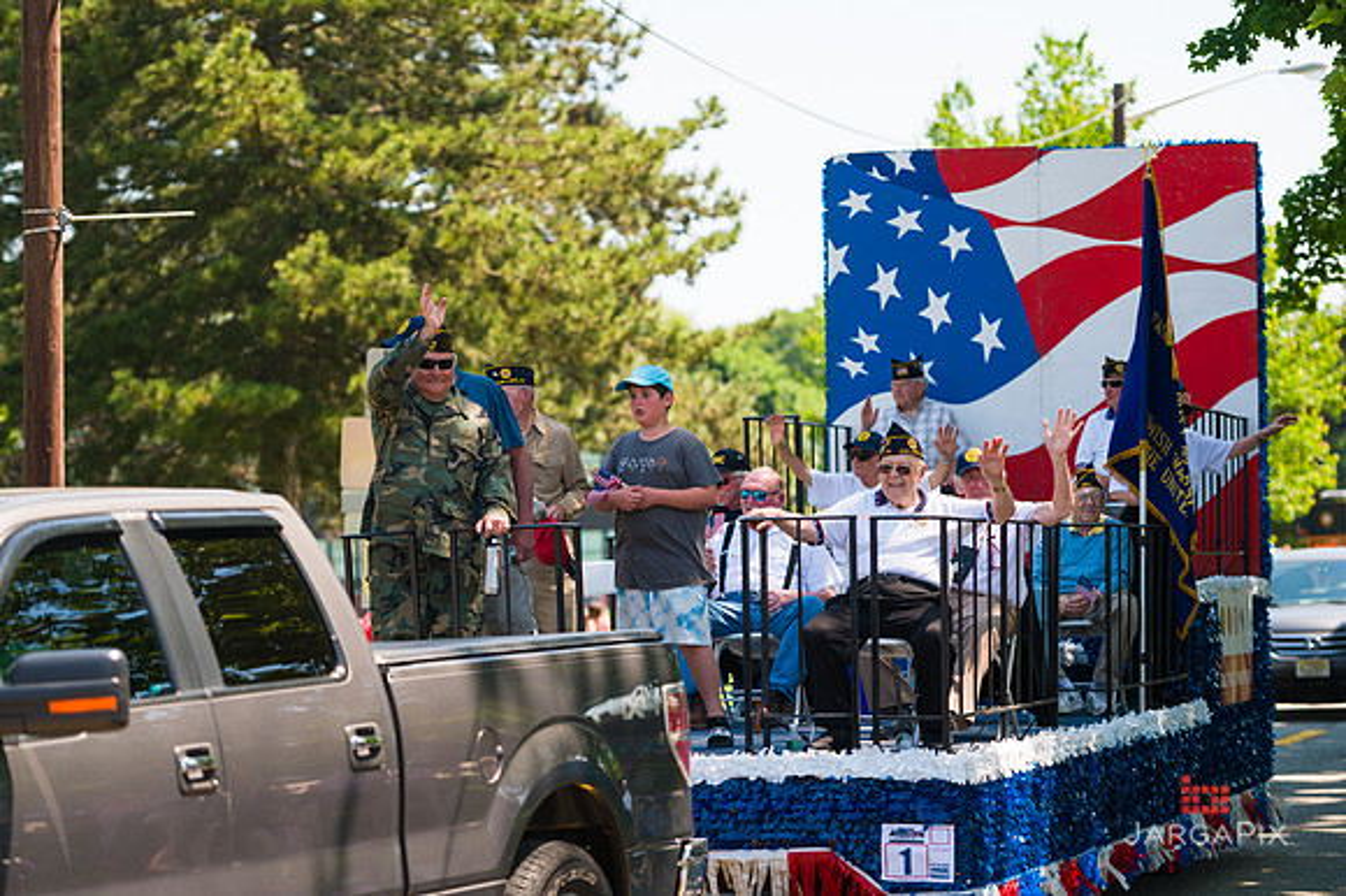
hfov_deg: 17.7
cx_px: 673
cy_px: 448
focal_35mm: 116
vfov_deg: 11.8
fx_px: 4334
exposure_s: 1/2000
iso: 200
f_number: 3.2
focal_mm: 116
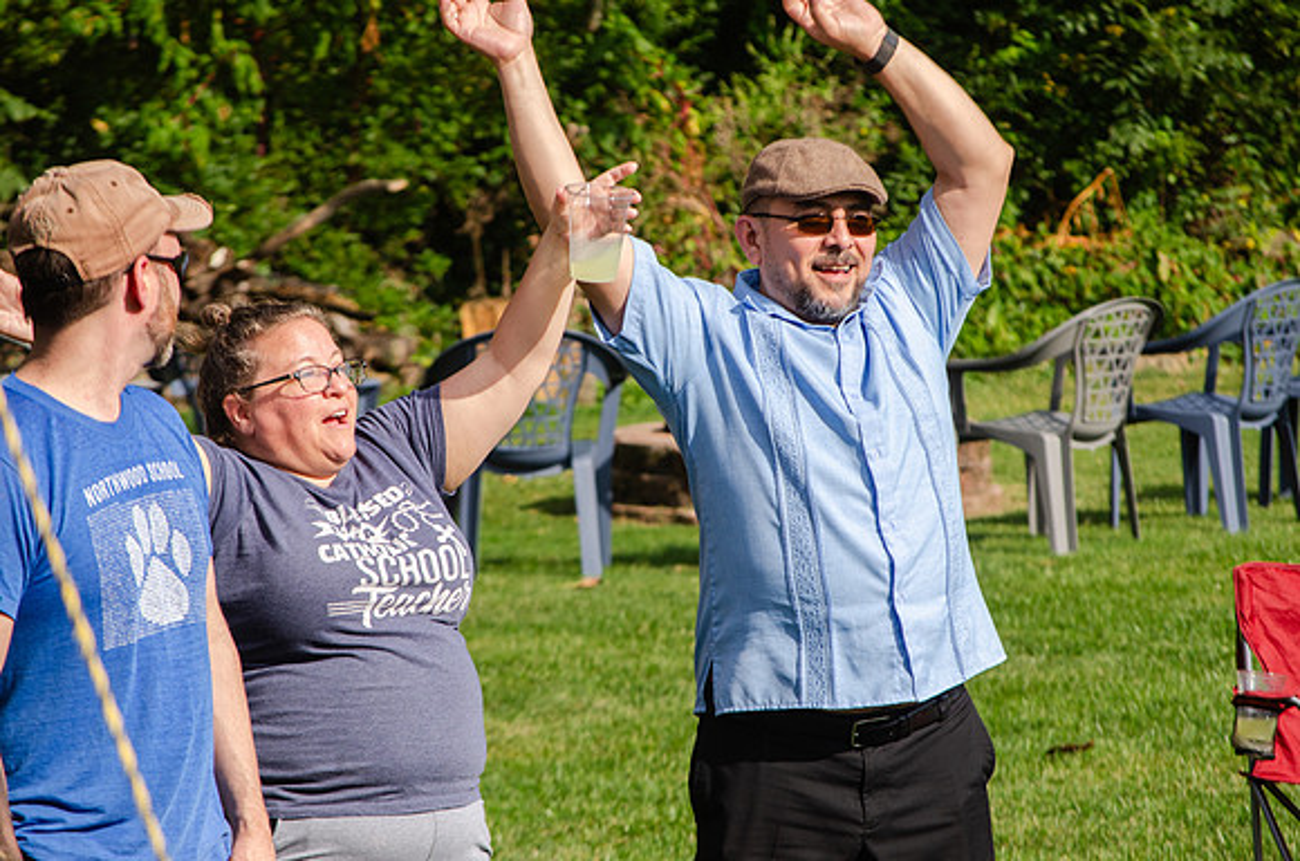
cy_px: 430
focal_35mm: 225
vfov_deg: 6.1
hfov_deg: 9.2
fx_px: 8107
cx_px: 650
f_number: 7.1
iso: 200
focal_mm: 150
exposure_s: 1/800
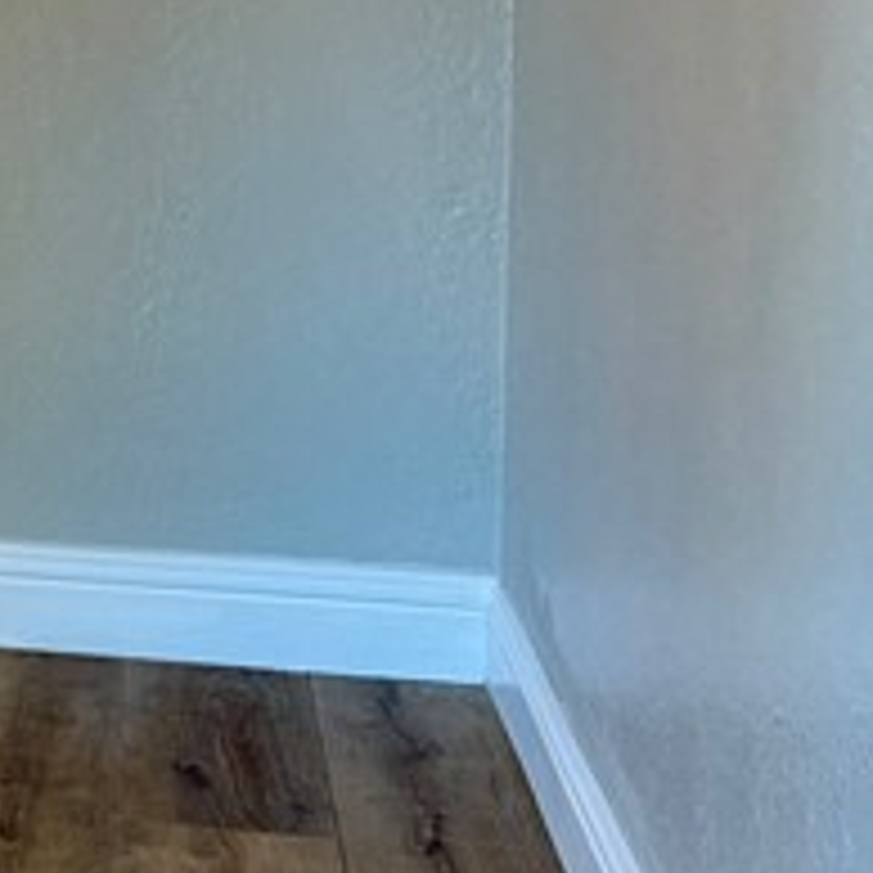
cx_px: -1166
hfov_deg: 12.5
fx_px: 3196
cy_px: 18
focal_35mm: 112
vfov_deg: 15.3
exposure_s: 1/60
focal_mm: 6.76
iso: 250
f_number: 1.78
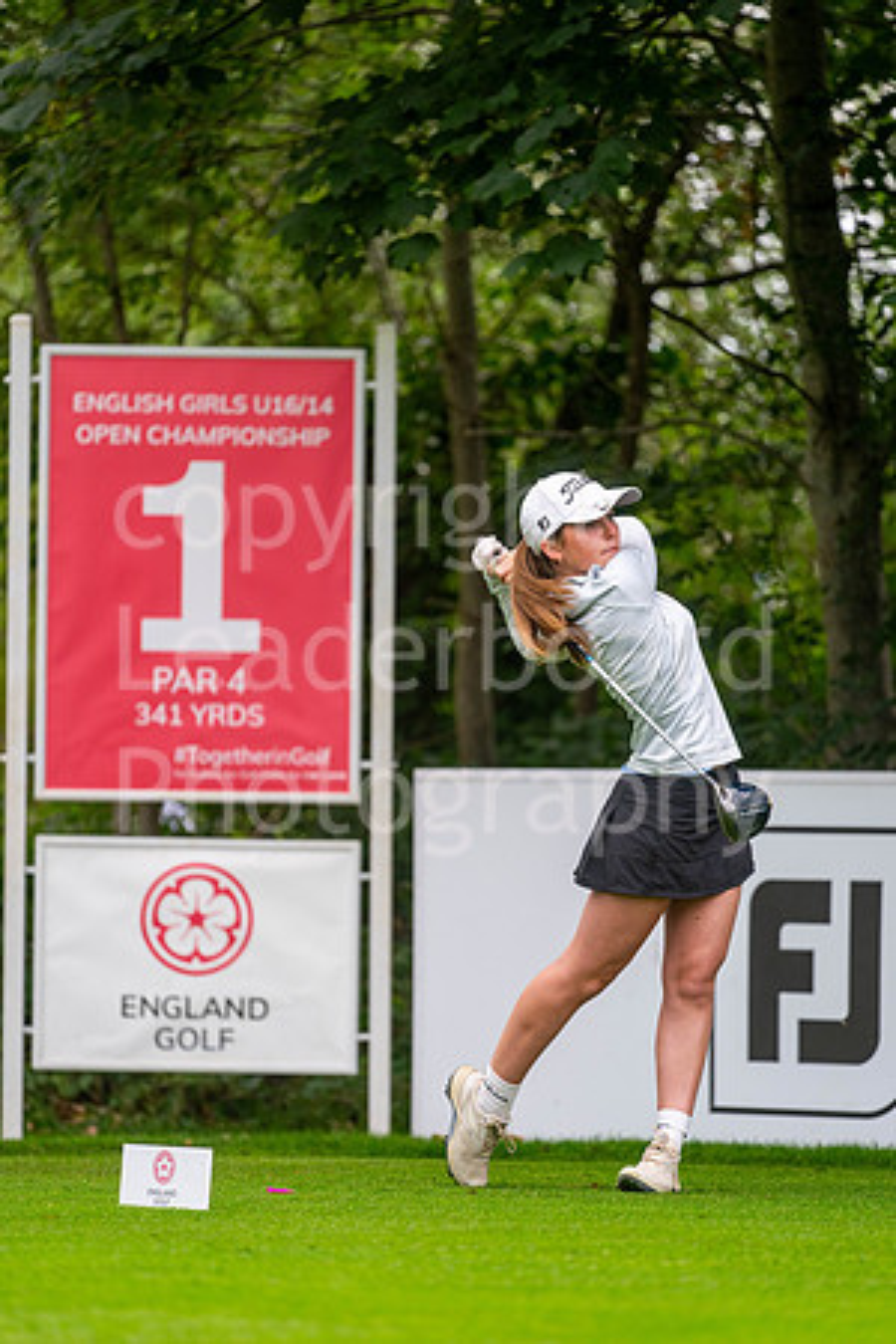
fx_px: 11199
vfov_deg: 6.9
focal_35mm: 300
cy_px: 672
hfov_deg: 4.6
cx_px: 448
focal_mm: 300
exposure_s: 1/1000
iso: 500
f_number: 4
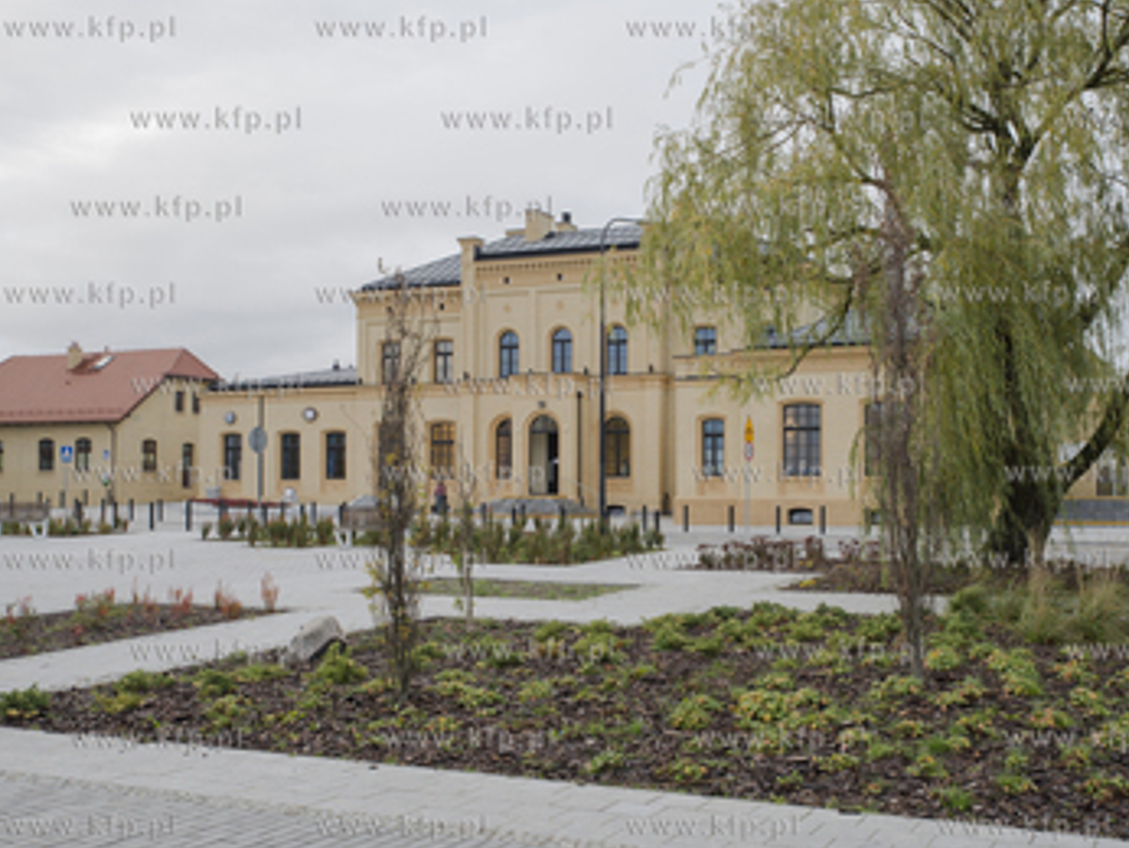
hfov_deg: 46.6
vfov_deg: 36.0
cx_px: 643
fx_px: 1306
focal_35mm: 40
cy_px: 429
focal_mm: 36
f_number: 5.6
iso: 500
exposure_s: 1/40
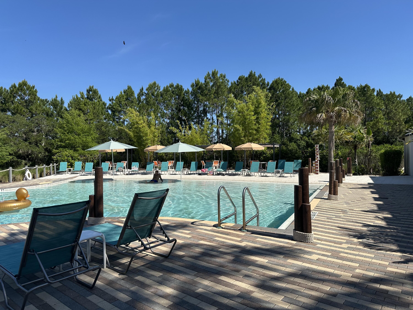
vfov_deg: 56.8
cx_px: 206
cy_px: 155
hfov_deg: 71.6
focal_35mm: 24
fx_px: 286
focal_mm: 6.86
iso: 80
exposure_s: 1/5263
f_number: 1.78
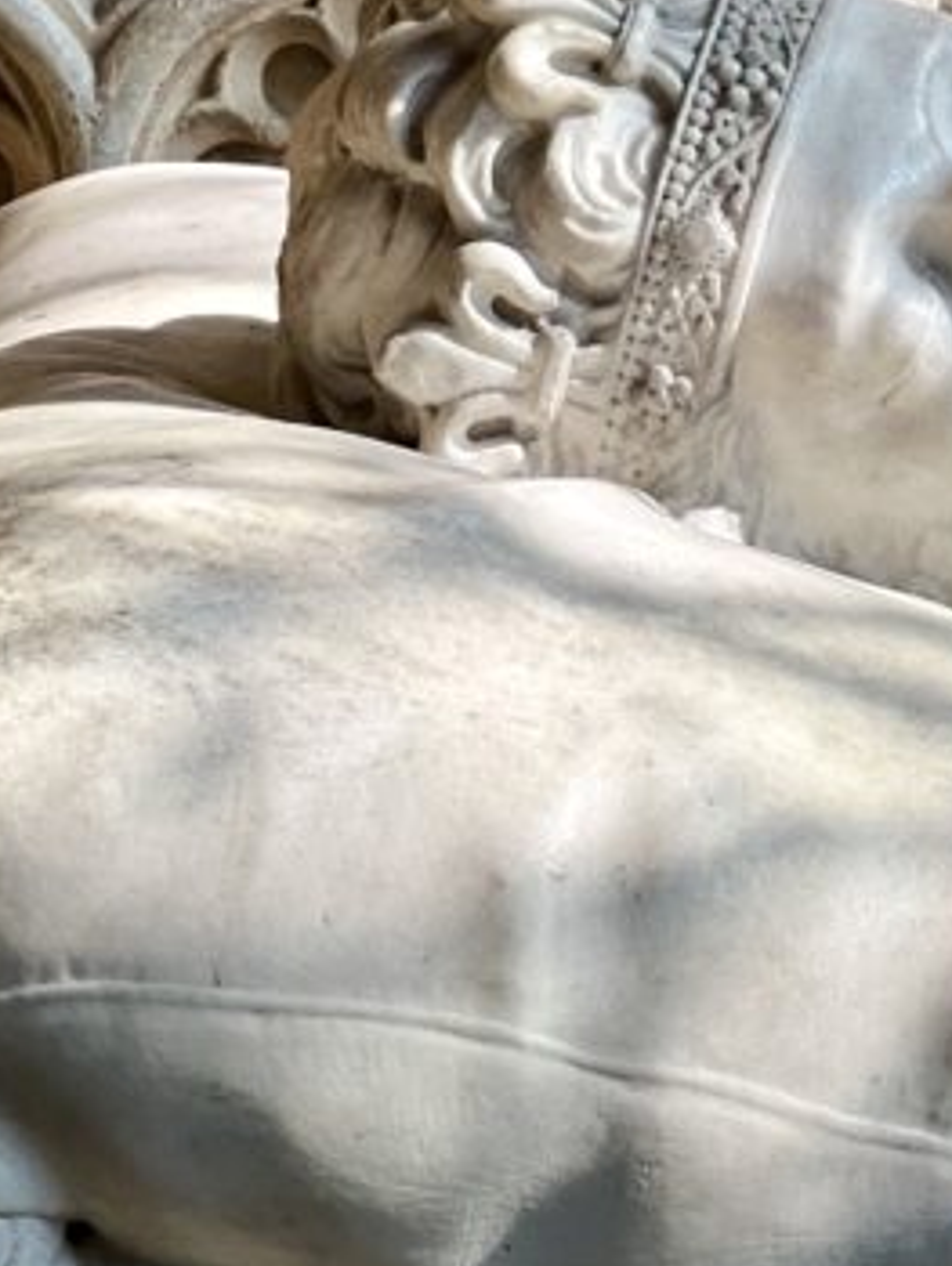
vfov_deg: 8.8
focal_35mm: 225
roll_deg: -0.3
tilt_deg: -6.7
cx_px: 945
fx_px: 8240
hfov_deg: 6.6
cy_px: 778
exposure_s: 1/121
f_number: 2.8
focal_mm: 9
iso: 50
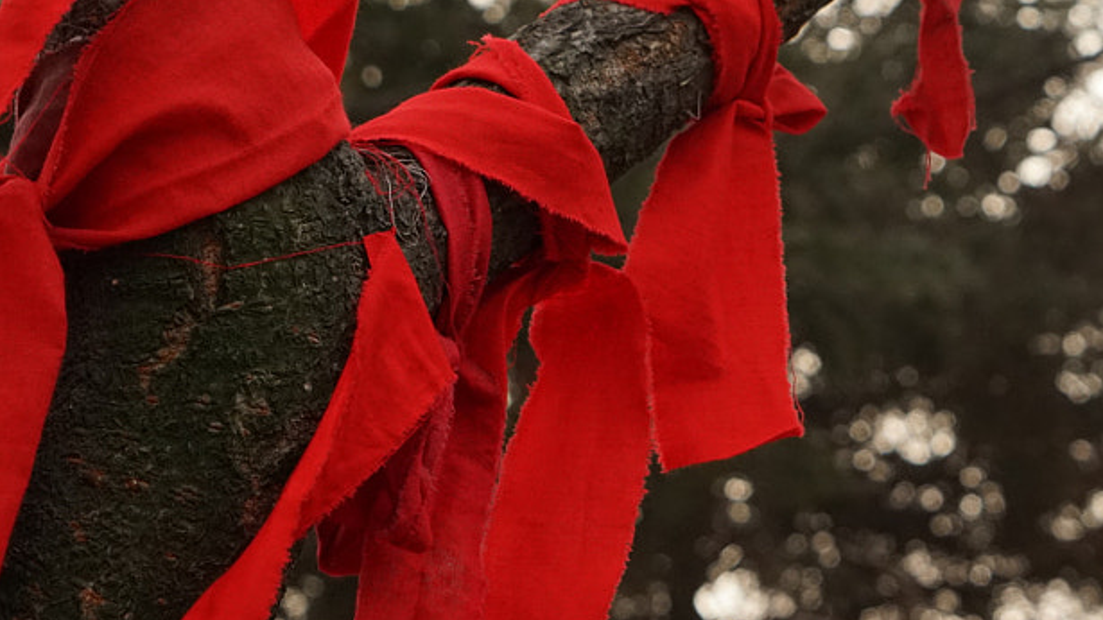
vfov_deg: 11.1
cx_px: 588
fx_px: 3188
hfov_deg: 19.6
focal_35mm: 109
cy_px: 264
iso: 1600
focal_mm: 40
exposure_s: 1/2000
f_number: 6.3
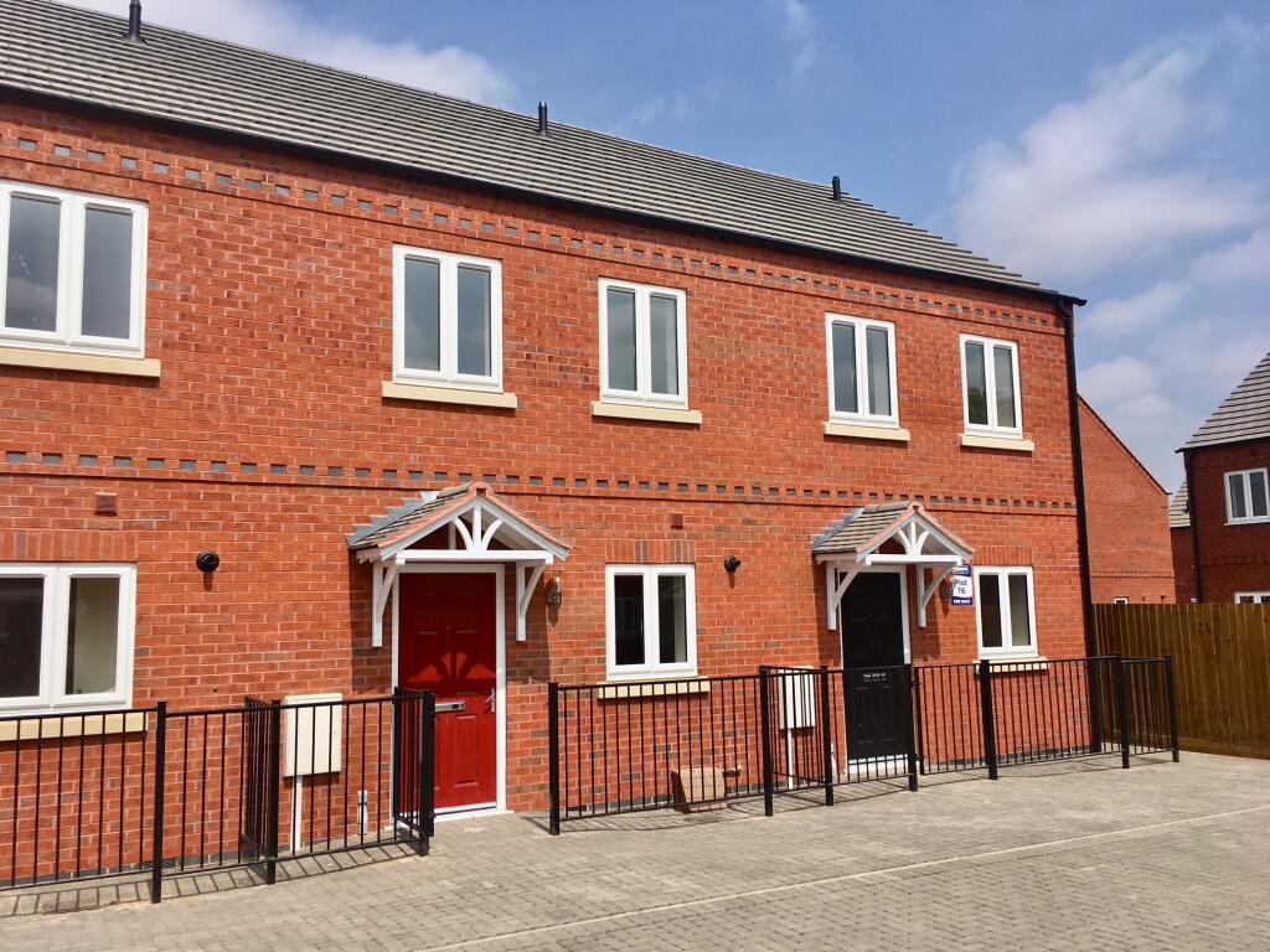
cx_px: 635
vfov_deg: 48.2
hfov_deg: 61.7
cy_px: 476
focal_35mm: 29
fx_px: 1064
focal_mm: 4.15
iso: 25
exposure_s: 1/2653
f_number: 2.2
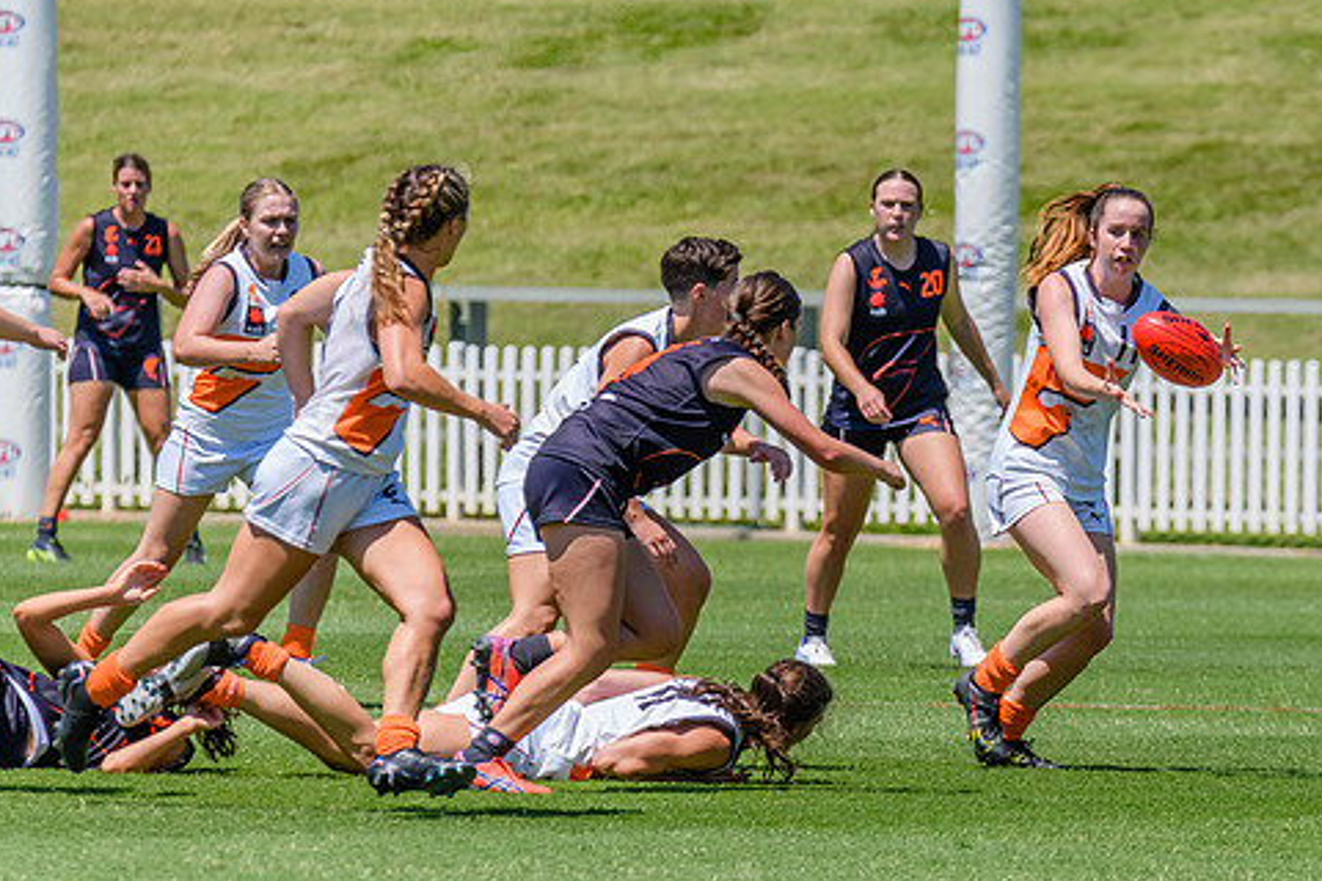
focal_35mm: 575
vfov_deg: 2.4
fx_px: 21114
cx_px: 1030
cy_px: 368
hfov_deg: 3.6
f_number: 10
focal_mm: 360
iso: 800
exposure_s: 1/2000
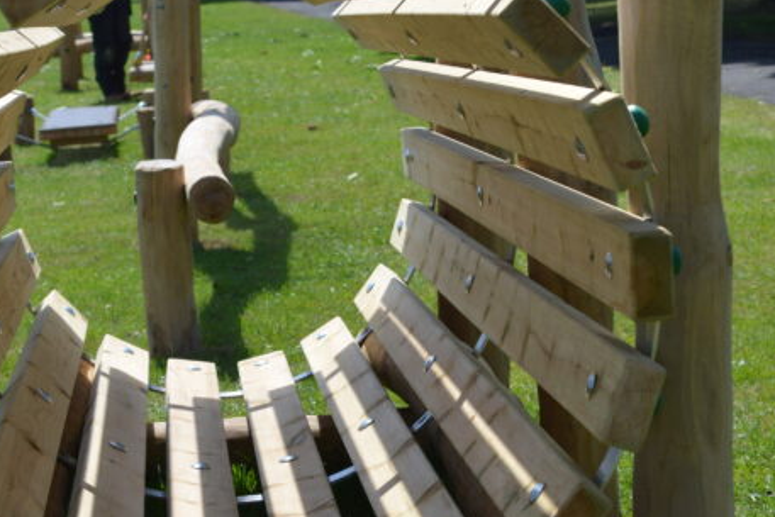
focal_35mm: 112
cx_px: 287
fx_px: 2412
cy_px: 331
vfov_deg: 12.2
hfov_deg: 18.2
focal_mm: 50
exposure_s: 1/250
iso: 110
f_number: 8
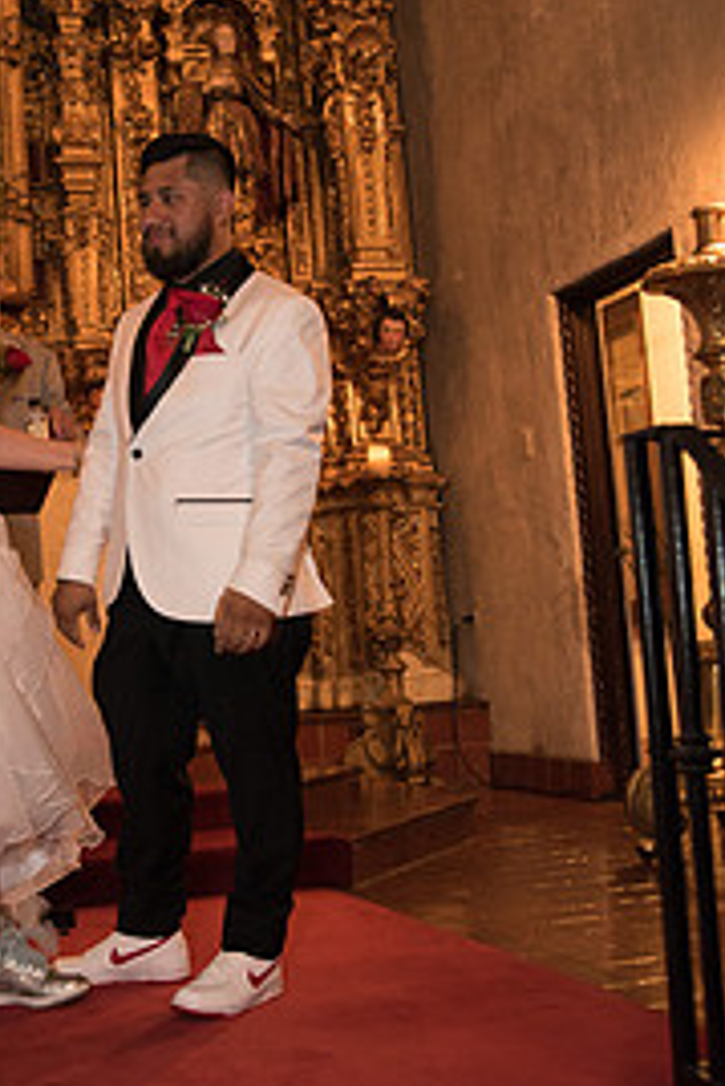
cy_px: 535
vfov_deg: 41.9
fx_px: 1418
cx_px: 162
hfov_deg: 28.2
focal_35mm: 47
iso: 4000
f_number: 2.8
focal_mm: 28
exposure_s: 1/80
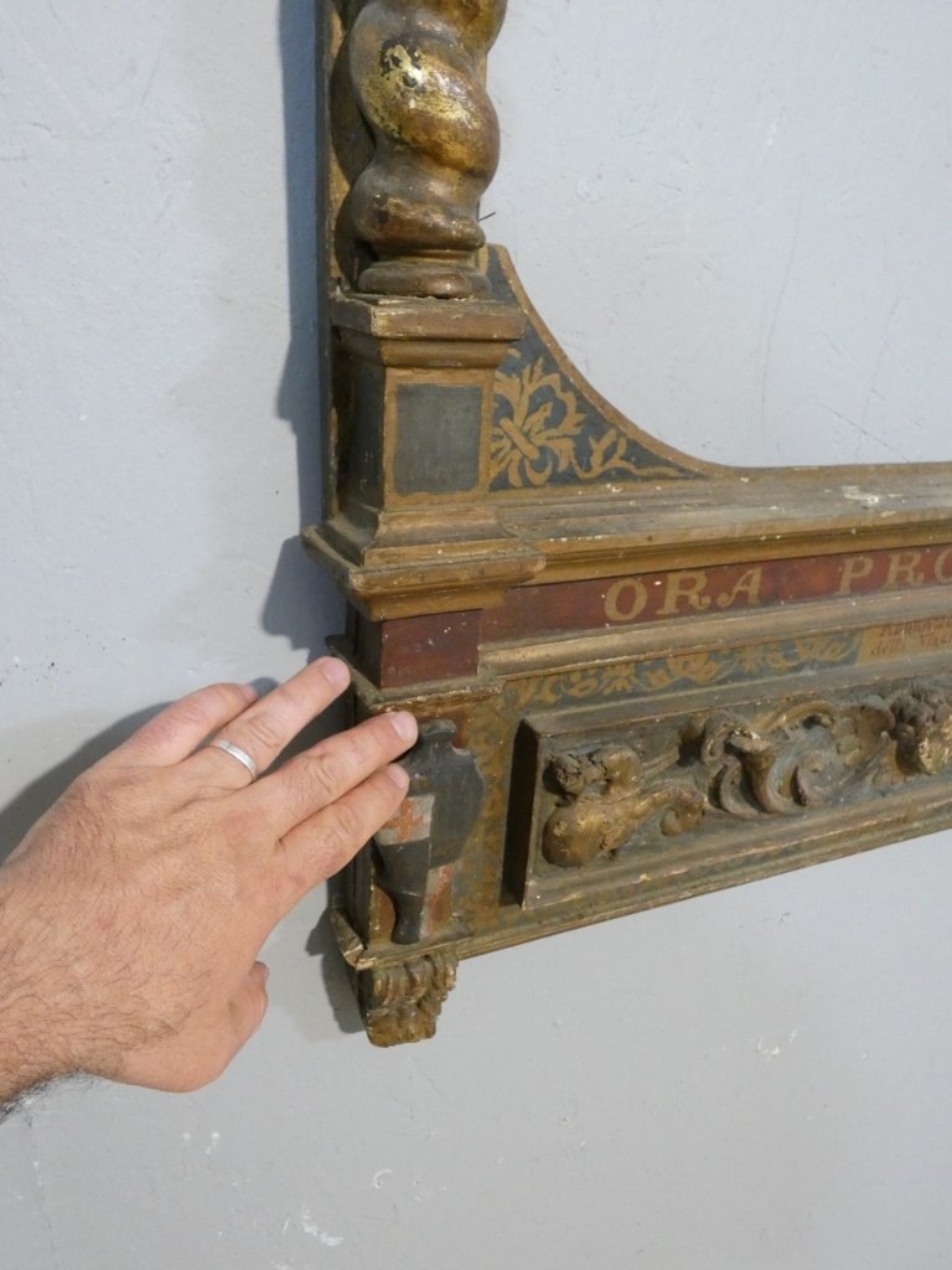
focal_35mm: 24
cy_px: 635
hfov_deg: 56.8
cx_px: 476
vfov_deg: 71.6
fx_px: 880
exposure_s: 1/125
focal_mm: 4.3
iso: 800
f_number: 3
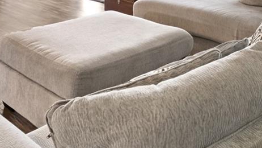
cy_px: -98
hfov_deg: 34.6
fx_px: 416
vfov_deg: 17.3
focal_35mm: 60
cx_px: 177
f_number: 10
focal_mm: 16.5
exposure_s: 1/2
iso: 1250
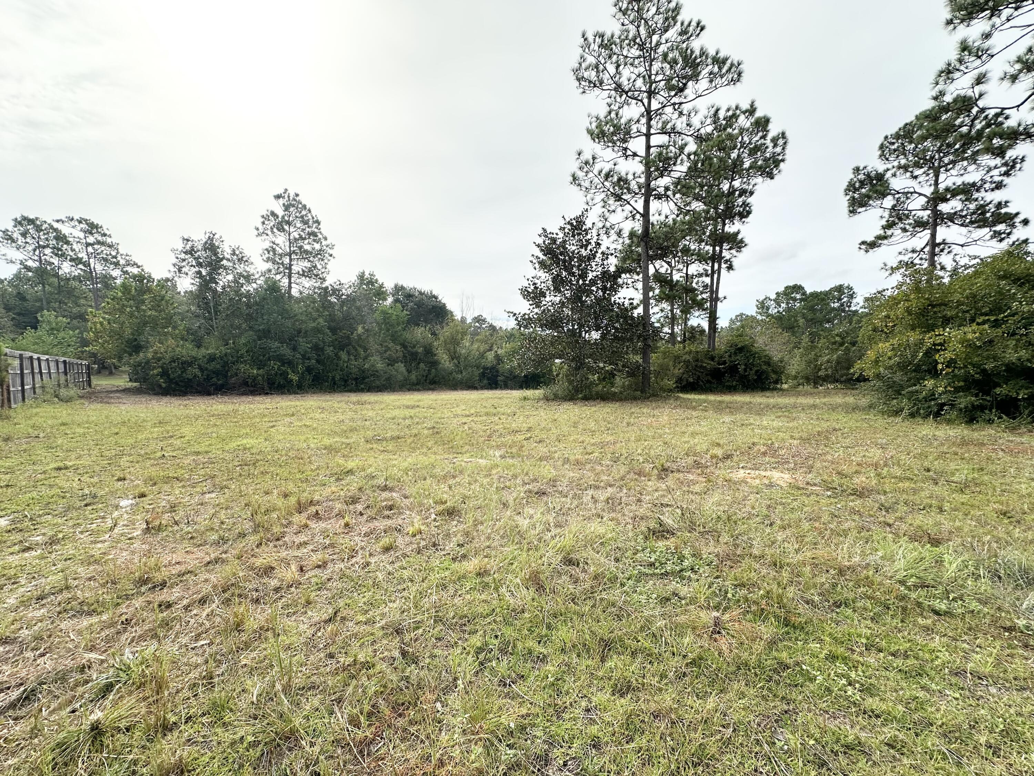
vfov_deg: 85.7
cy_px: 388
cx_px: 517
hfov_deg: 102.1
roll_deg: -0.4
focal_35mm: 14
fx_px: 418
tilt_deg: -3.4
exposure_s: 1/1261
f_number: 2.2
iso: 50
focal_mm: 2.22
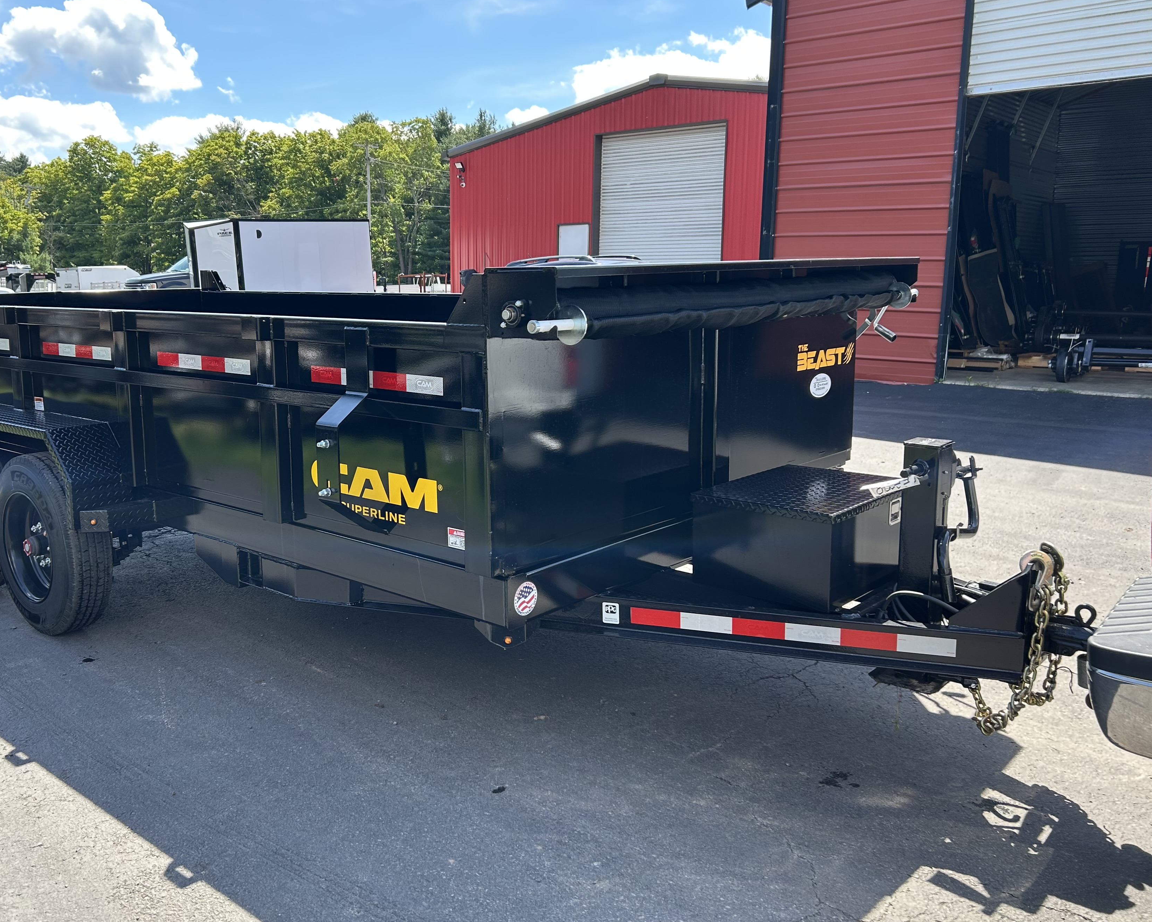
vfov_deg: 47.1
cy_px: 453
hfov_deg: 57.0
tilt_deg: -7.6
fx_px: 1057
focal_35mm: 31
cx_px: 512
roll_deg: -0.9
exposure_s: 1/853
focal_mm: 5.7
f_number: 1.5
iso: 50
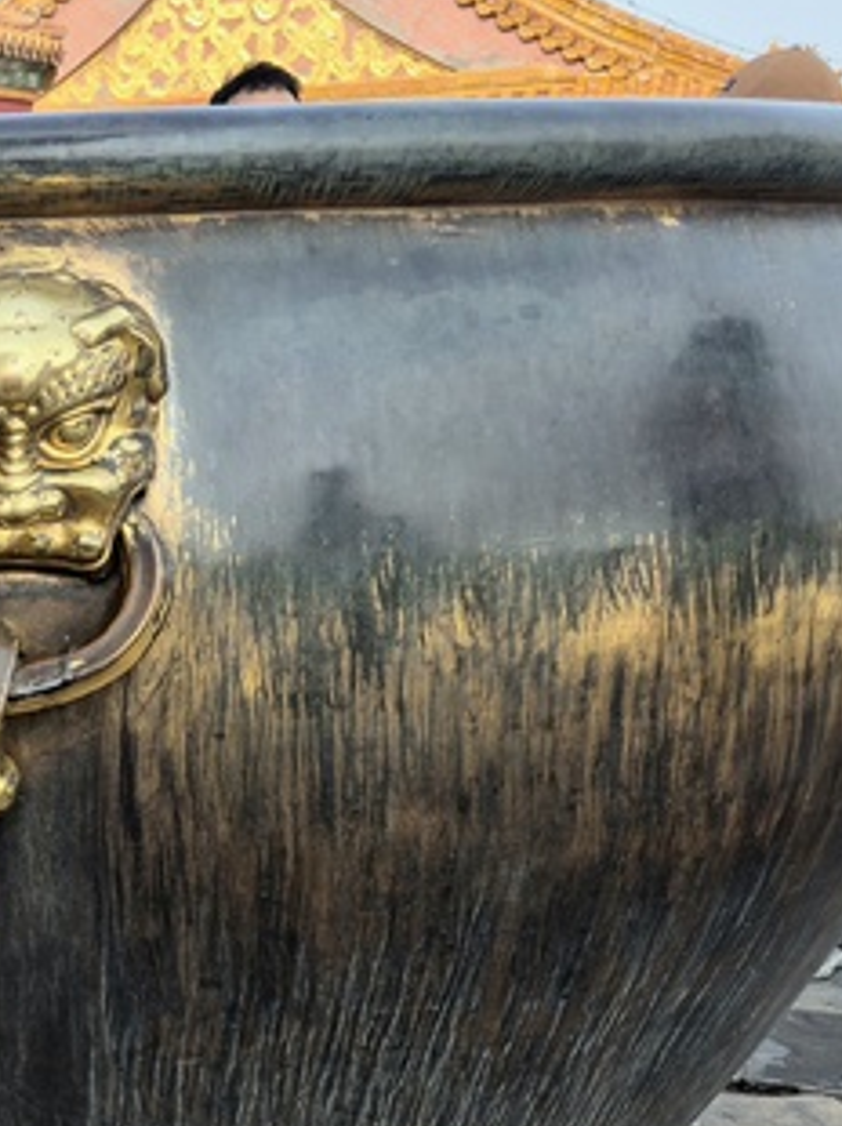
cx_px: -167
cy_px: 674
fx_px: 1689
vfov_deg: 36.7
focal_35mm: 52
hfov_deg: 25.2
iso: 25
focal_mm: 5.4
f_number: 1.8
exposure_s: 1/714
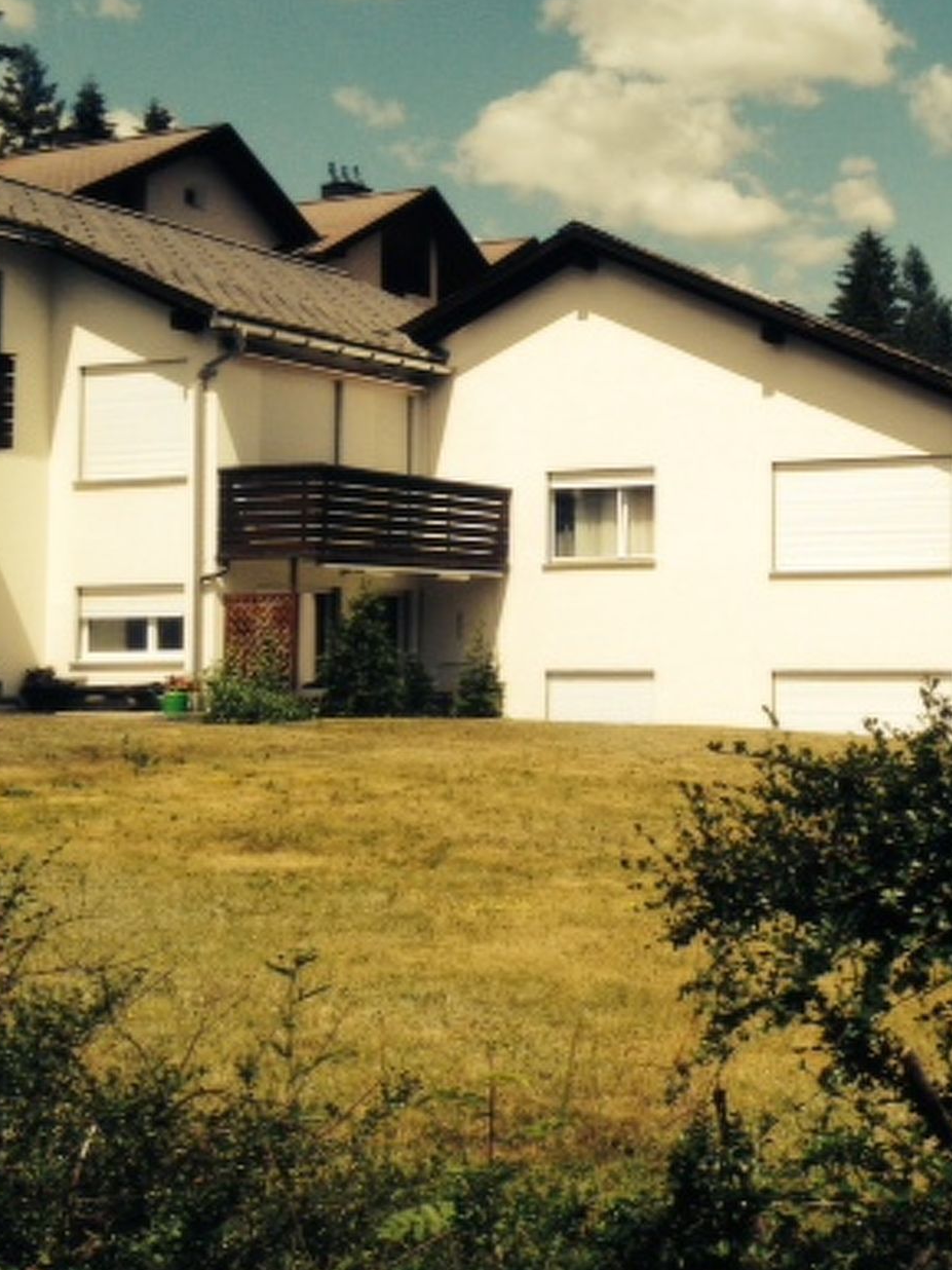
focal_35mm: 58
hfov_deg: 24.6
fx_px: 2127
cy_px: 521
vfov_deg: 33.1
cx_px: 825
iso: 50
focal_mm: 4.28
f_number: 2.4
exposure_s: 1/2907
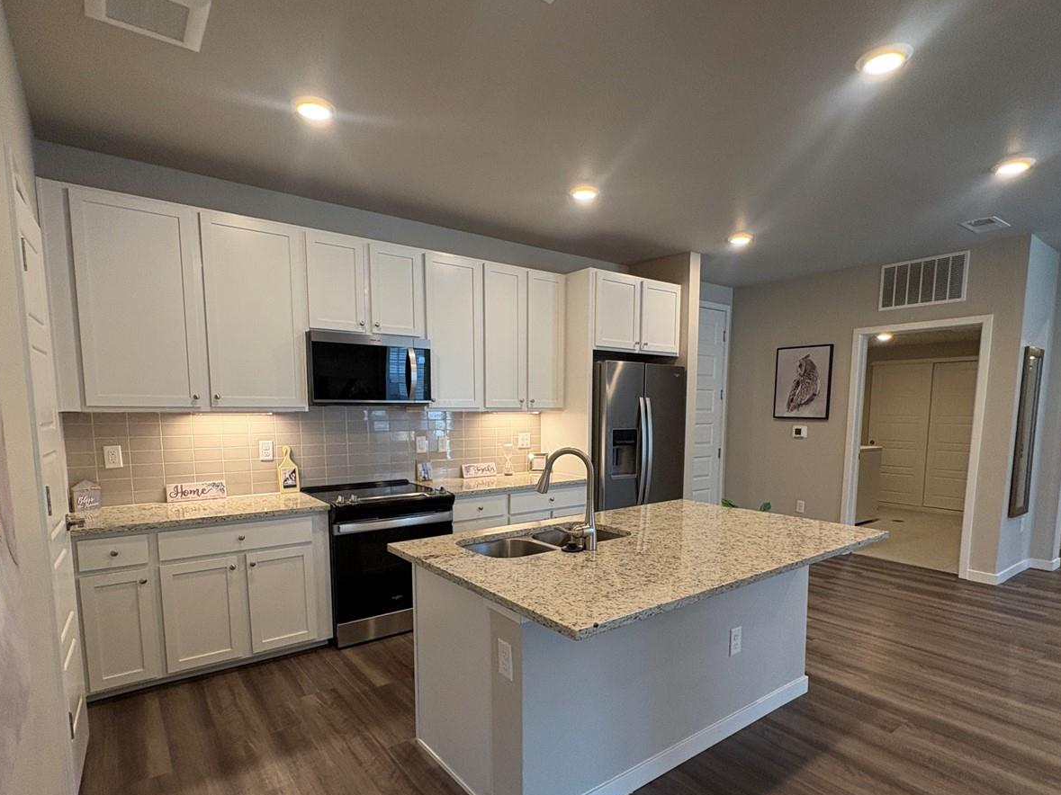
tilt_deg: -6.9
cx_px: 541
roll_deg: -0.1
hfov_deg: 84.7
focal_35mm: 19
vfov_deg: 68.0
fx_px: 582
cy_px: 478
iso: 250
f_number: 2.2
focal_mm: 2.22
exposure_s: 1/120
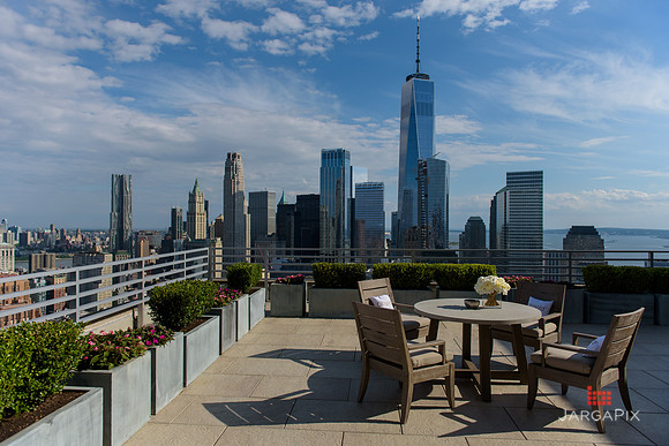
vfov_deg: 53.2
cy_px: 223
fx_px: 446
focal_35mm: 24
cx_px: 334
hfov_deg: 73.7
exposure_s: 1/4000
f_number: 3.2
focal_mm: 24
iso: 200
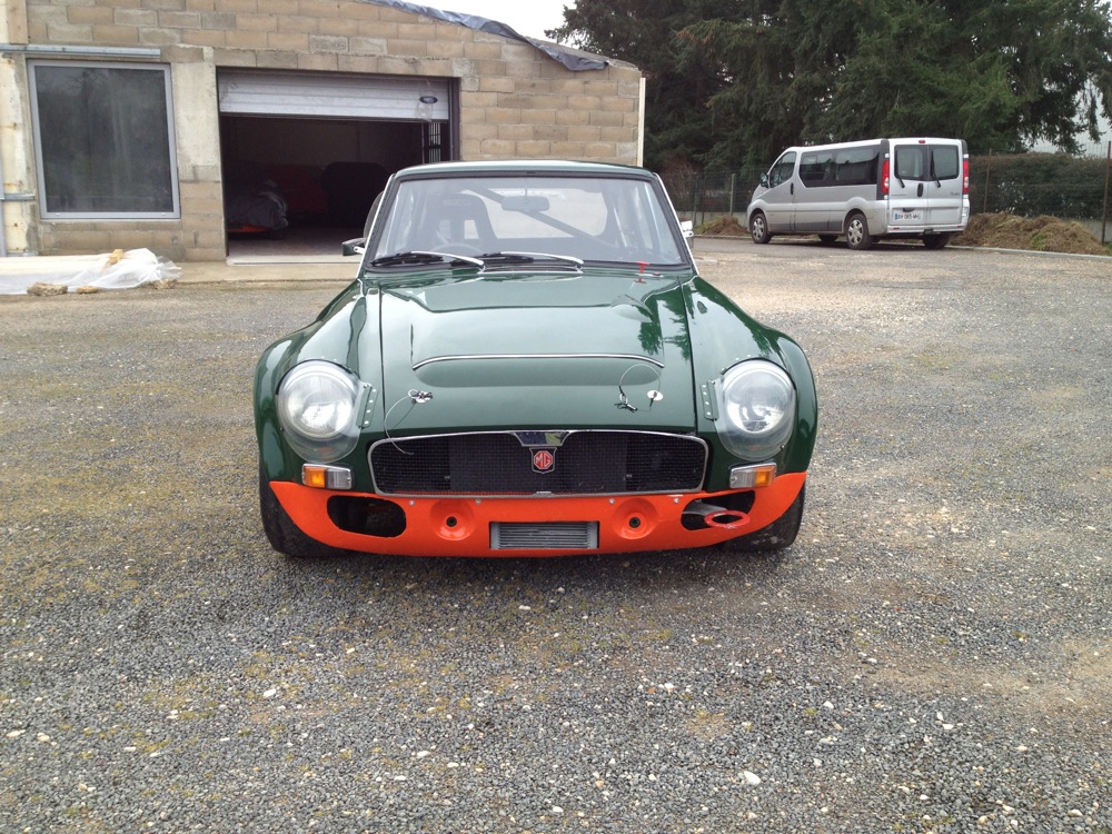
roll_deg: -1.4
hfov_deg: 52.6
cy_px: 417
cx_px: 556
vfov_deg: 40.7
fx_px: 1124
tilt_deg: -13.5
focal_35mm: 35
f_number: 2.4
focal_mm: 4.28
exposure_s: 1/190
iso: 50
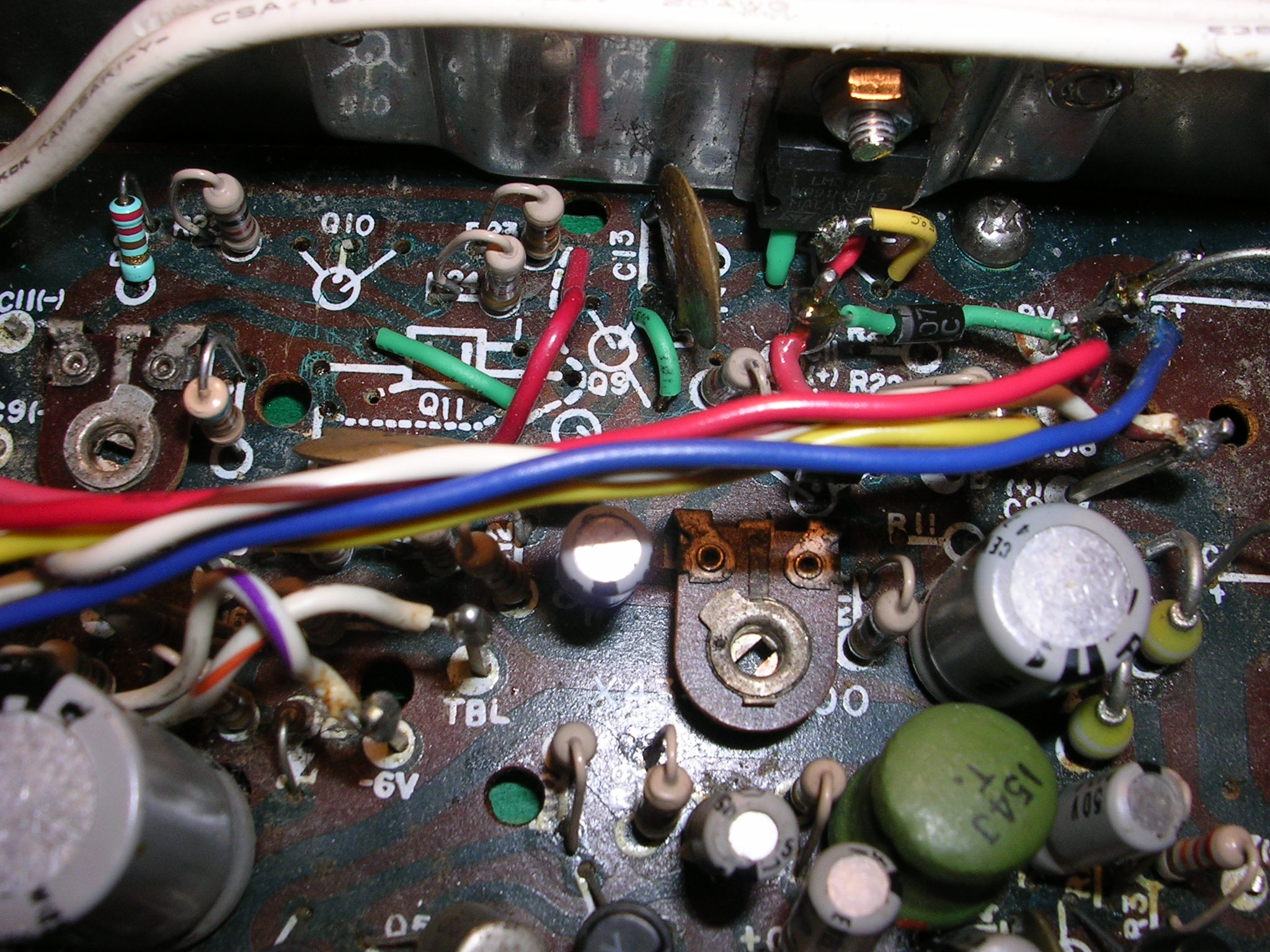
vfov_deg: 37.7
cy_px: 476
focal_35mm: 38
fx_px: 1394
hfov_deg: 49.0
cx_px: 635
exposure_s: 1/60.1
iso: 50
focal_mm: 5.8
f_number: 5.6
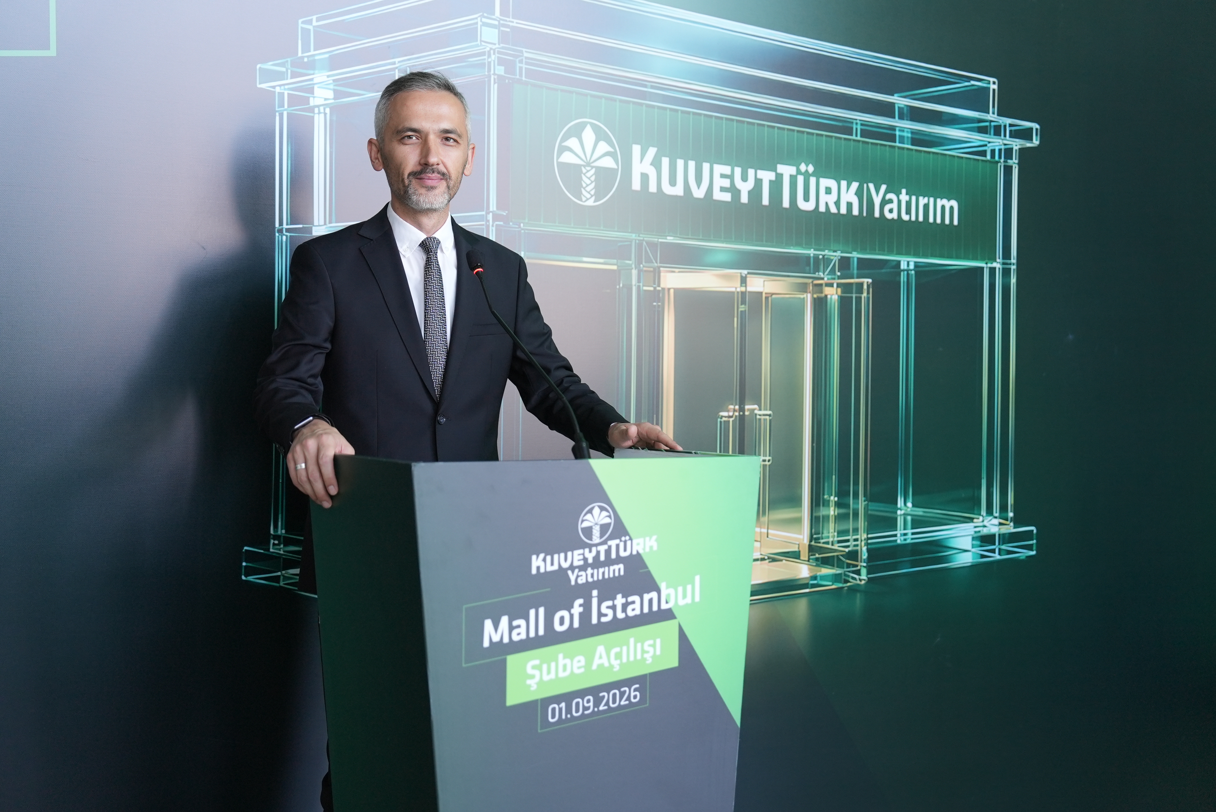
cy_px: 406
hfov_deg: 38.2
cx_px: 608
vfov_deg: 26.0
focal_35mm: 52
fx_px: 1757
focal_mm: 52
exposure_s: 1/200
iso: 1000
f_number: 2.8
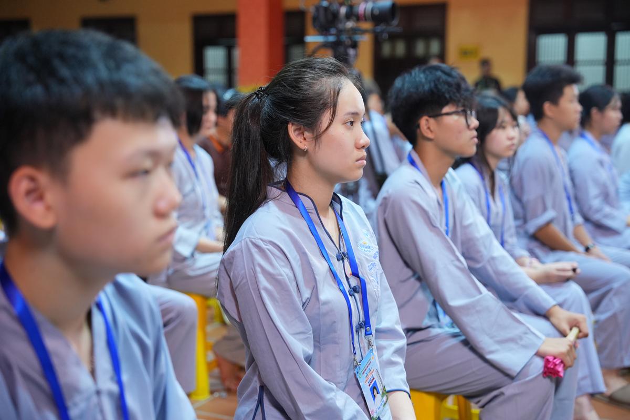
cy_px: 210
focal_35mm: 55
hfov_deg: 36.2
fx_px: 962
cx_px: 315
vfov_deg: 24.6
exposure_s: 1/125
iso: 2500
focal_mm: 55
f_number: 2.8
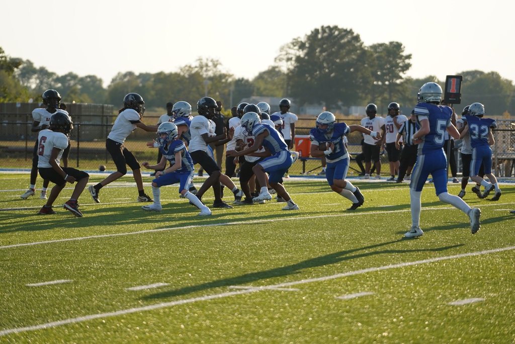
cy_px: 172
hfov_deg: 11.9
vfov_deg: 8.0
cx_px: 258
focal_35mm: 172
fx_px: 2461
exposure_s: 1/1000
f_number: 4
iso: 200
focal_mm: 172
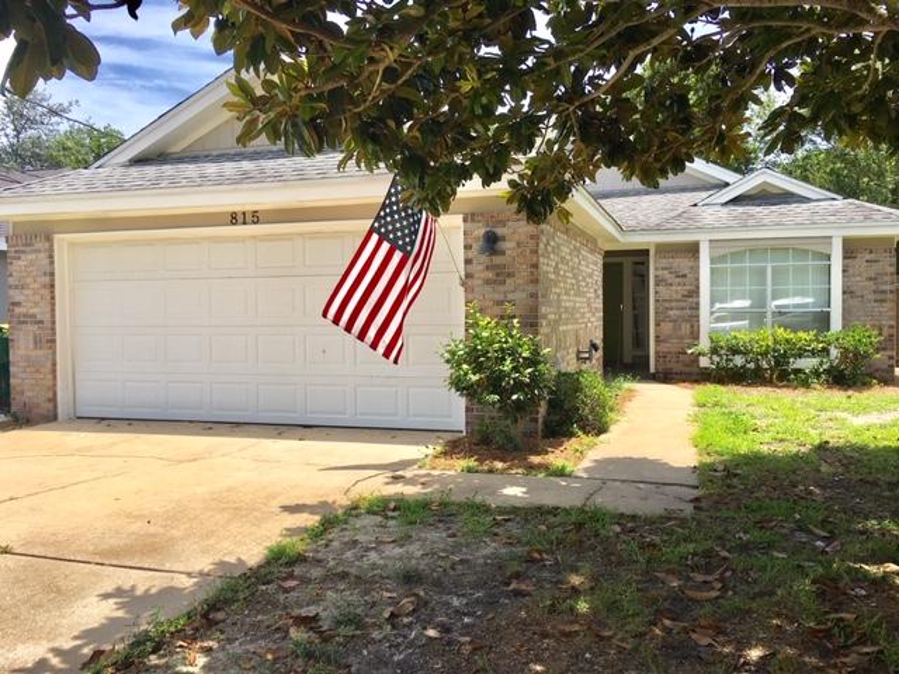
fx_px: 753
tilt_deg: -1.0
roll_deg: +0.0
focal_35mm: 29
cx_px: 450
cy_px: 337
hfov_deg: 61.7
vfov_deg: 48.2
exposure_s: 1/1202
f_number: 2.2
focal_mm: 4.15
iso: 25
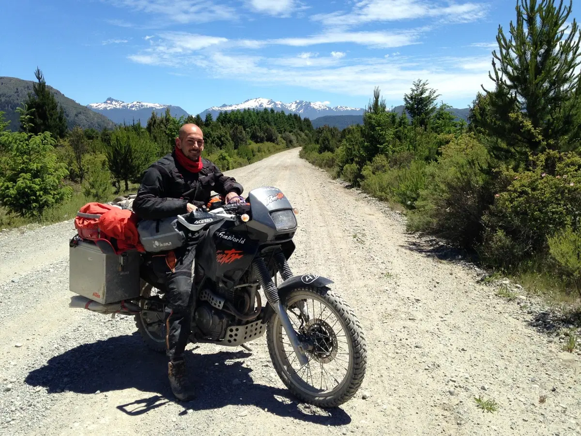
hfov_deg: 55.3
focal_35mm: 33
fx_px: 554
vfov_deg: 43.0
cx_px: 290
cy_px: 218
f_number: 2.4
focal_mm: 4.12
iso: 50
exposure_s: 1/1391
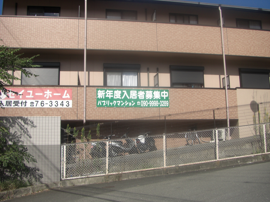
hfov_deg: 49.0
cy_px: 101
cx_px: 135
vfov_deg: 37.7
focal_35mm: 38
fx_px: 296
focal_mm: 6.3
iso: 64
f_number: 4.6
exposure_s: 1/640
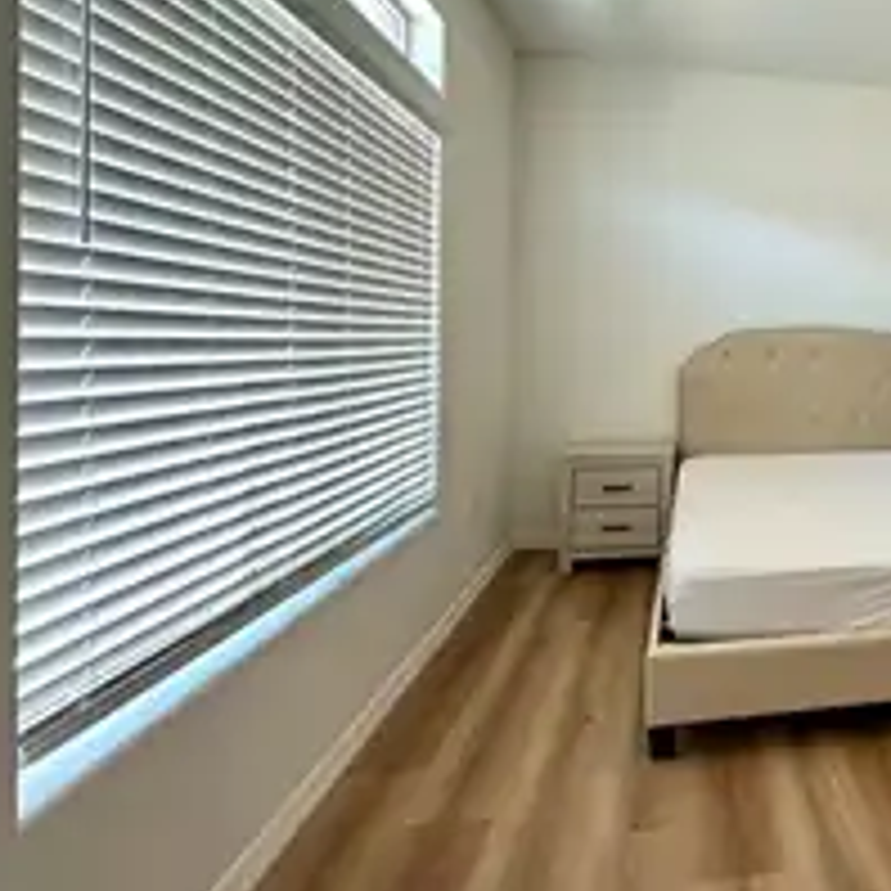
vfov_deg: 62.2
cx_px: 855
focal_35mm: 25
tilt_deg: -0.1
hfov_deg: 52.4
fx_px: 728
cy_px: 342
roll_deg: -1.1
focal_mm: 2.22
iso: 200
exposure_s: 1/120
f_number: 2.2
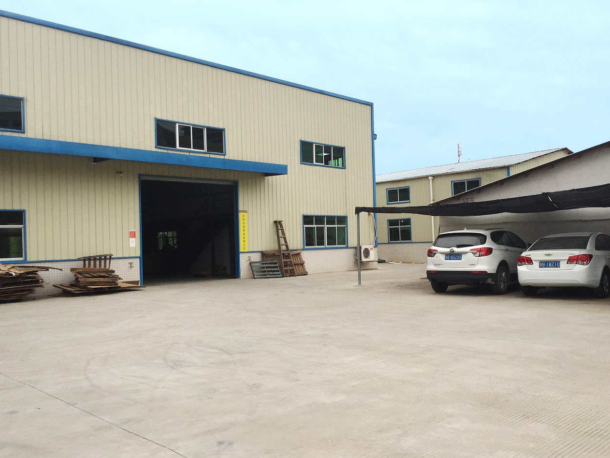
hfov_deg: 60.0
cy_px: 233
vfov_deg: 46.8
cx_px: 306
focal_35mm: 30
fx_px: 529
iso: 32
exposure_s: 1/638
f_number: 2.2
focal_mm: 4.15
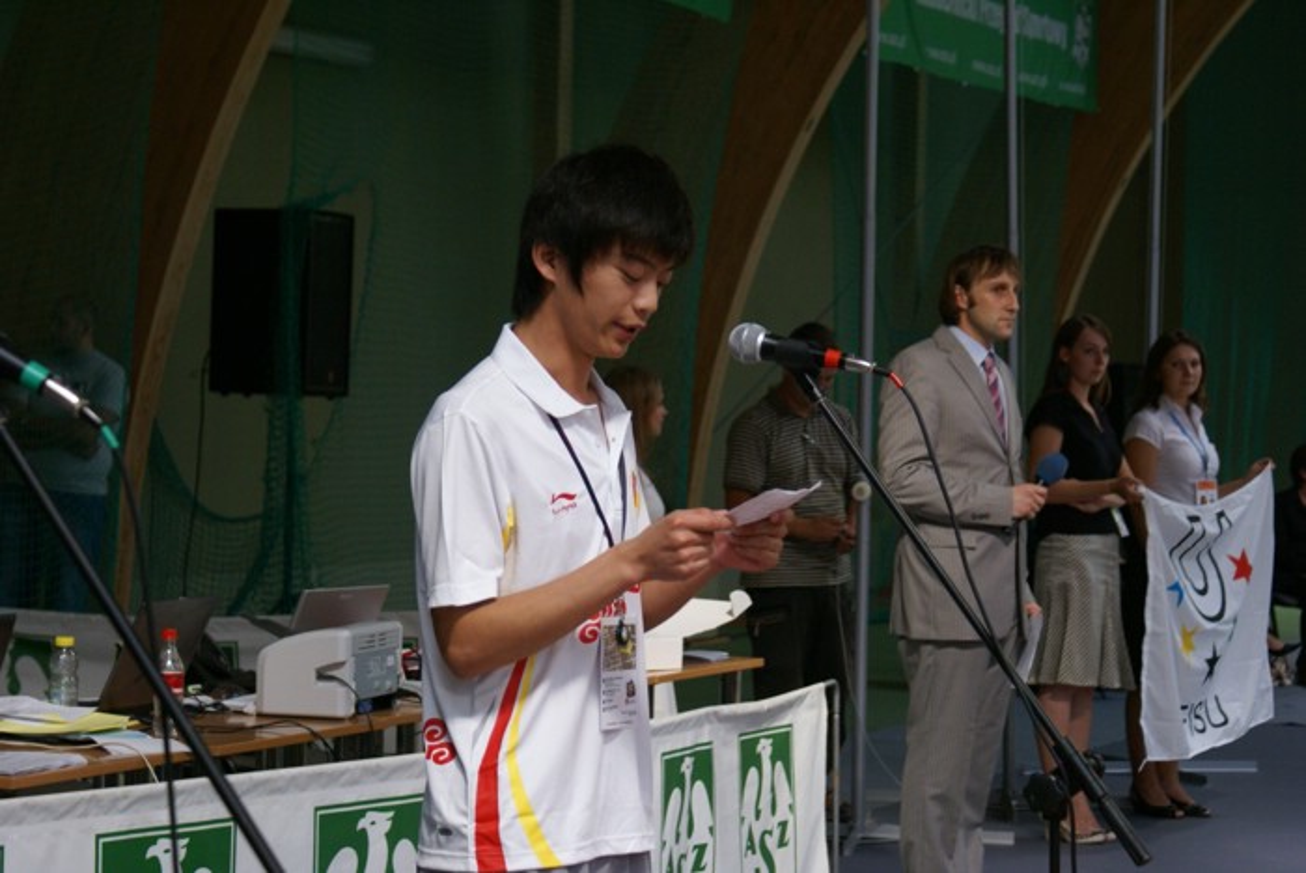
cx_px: 653
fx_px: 3812
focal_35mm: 105
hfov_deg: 19.4
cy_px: 436
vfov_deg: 13.1
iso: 400
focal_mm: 70
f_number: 5.6
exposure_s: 1/100
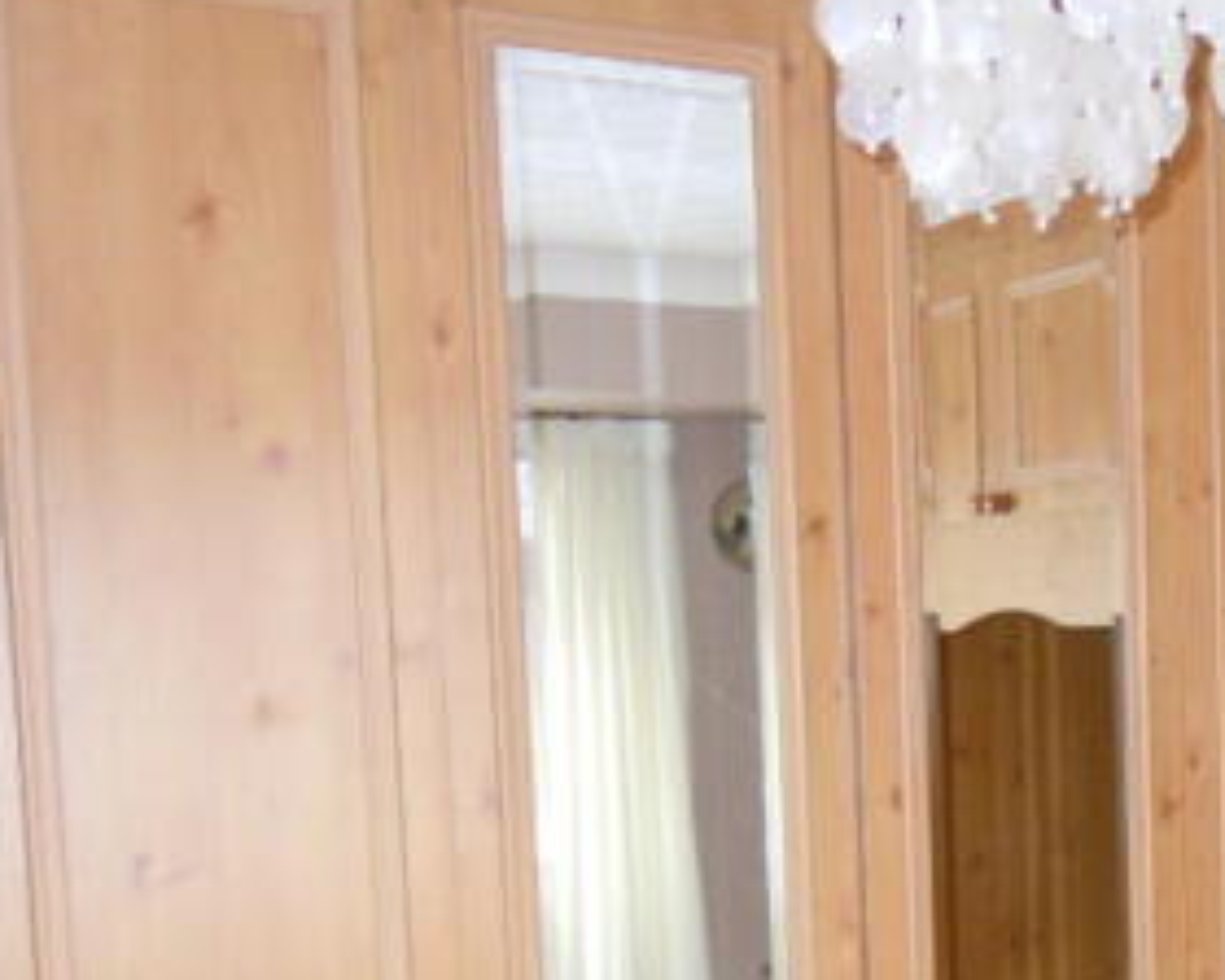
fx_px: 2212
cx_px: 1166
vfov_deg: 24.2
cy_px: 899
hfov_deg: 29.3
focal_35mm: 61
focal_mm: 5.4
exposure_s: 1/30
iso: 640
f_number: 3.5
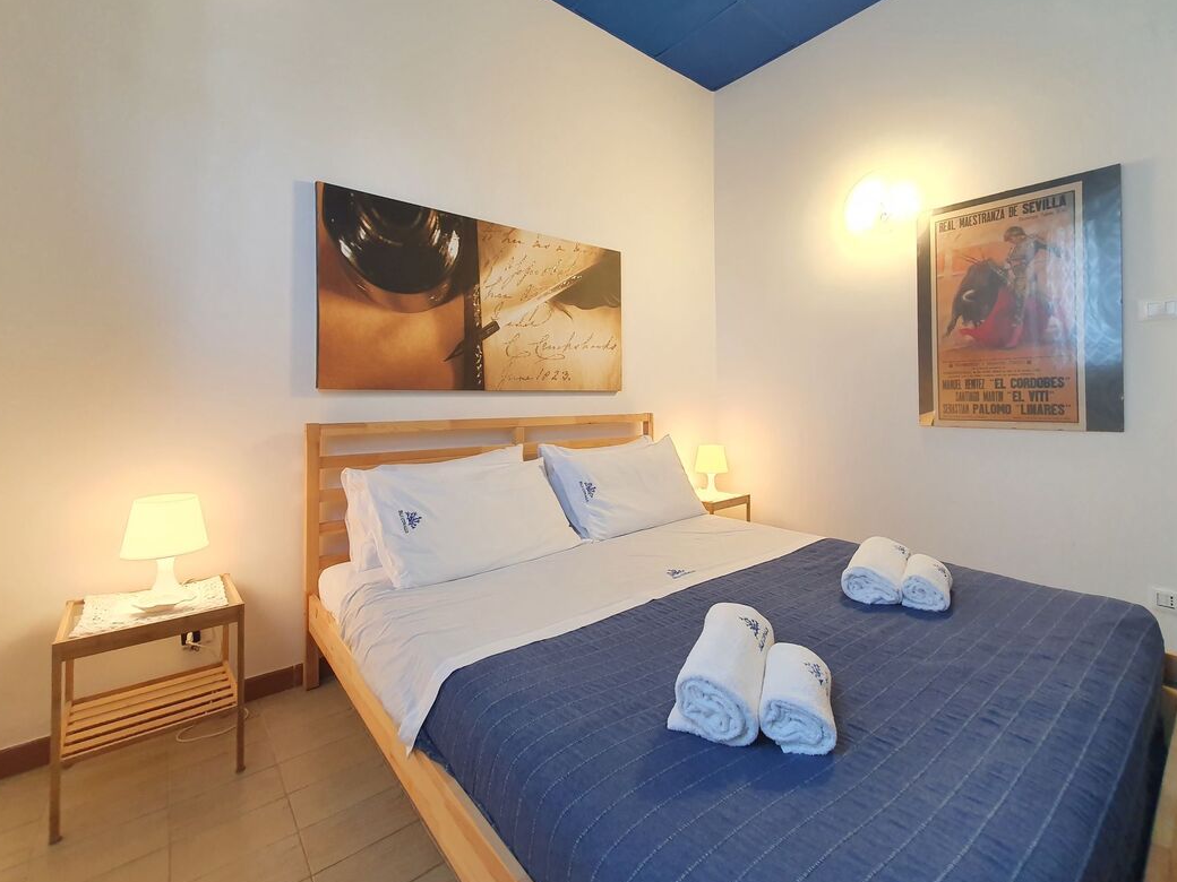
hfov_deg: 98.1
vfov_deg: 81.5
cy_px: 395
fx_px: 510
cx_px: 609
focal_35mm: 15
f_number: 2.2
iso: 160
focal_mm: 1.8
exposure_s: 1/50
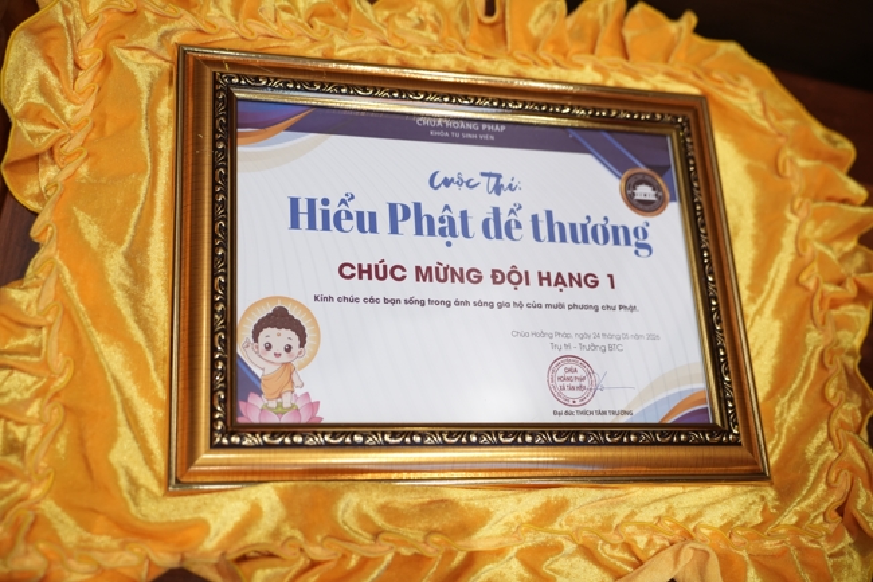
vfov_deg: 31.2
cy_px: 291
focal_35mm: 43
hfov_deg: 45.4
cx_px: 436
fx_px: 1042
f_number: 2.8
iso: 1000
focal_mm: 43
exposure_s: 1/160
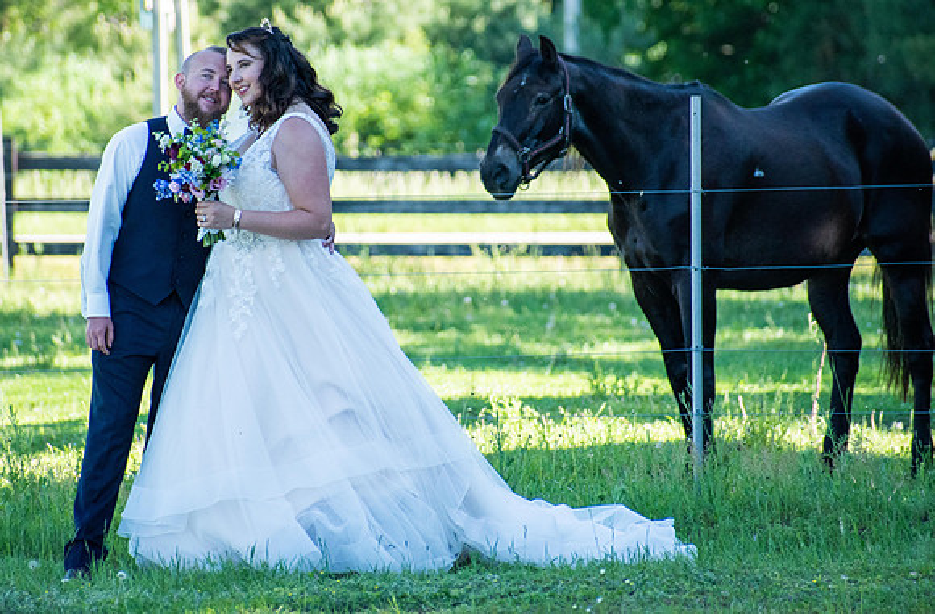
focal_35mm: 512
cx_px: 405
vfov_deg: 2.7
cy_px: 261
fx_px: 13242
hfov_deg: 4.0
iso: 800
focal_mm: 300
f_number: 6.3
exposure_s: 1/640
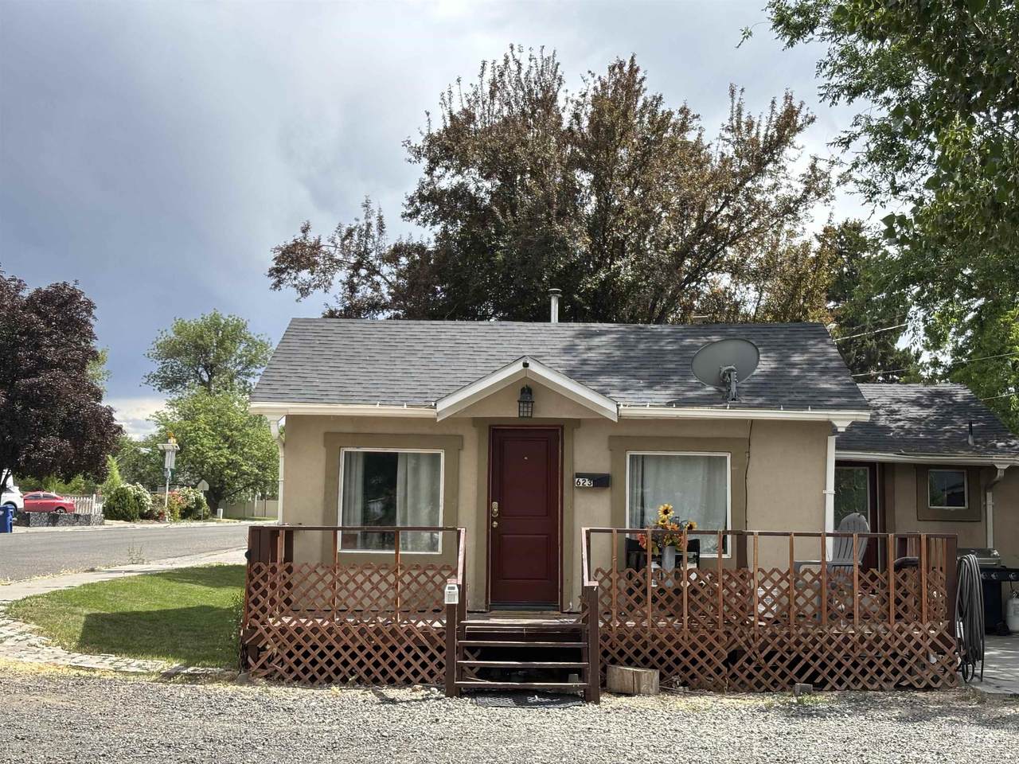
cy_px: 382
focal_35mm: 52
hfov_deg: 36.8
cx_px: 510
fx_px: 1531
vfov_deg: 28.0
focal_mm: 5.96
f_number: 1.6
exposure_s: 1/1751
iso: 32
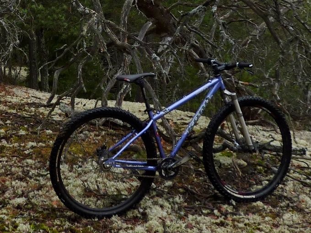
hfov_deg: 69.4
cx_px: 156
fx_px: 225
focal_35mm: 25
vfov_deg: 54.9
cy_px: 116
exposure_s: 1/100
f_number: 3.5
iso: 80
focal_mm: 4.1
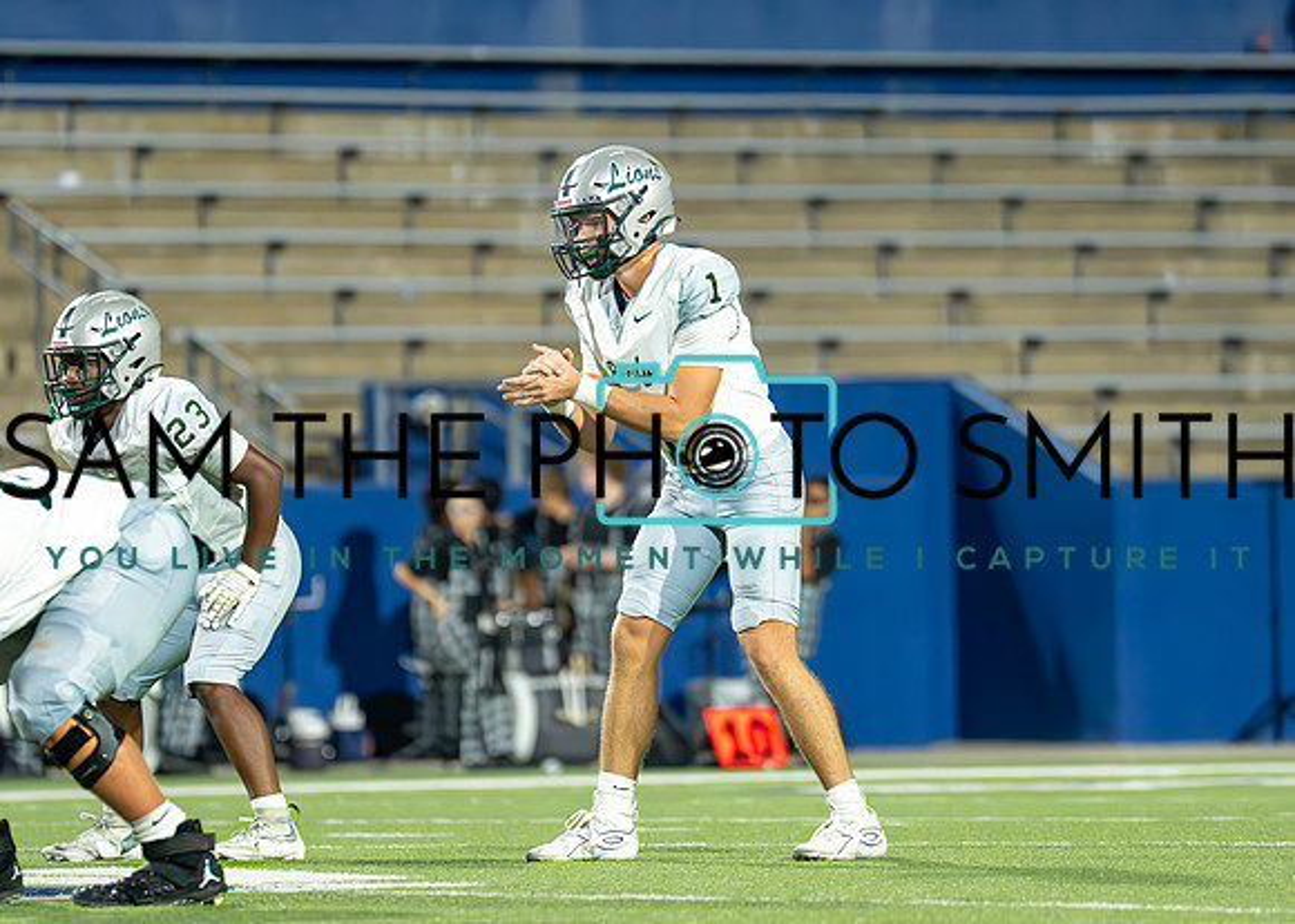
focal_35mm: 400
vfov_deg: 3.6
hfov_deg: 5.0
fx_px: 14723
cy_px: 410
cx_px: 604
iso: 3200
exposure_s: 1/1600
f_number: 2.8
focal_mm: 200
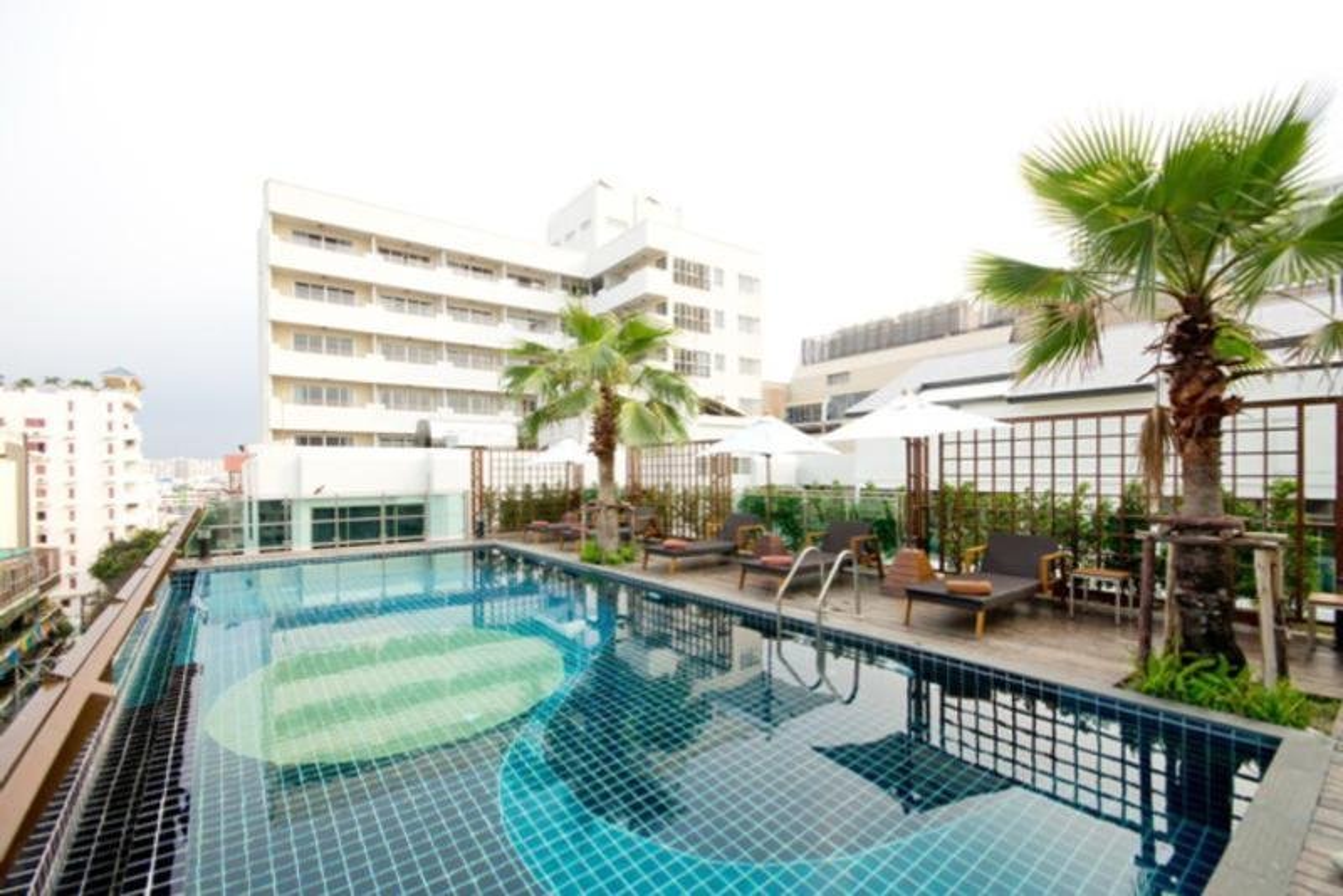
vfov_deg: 77.4
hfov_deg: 100.4
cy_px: 448
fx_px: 560
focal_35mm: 15
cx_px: 672
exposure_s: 1/250
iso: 400
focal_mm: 10
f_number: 11
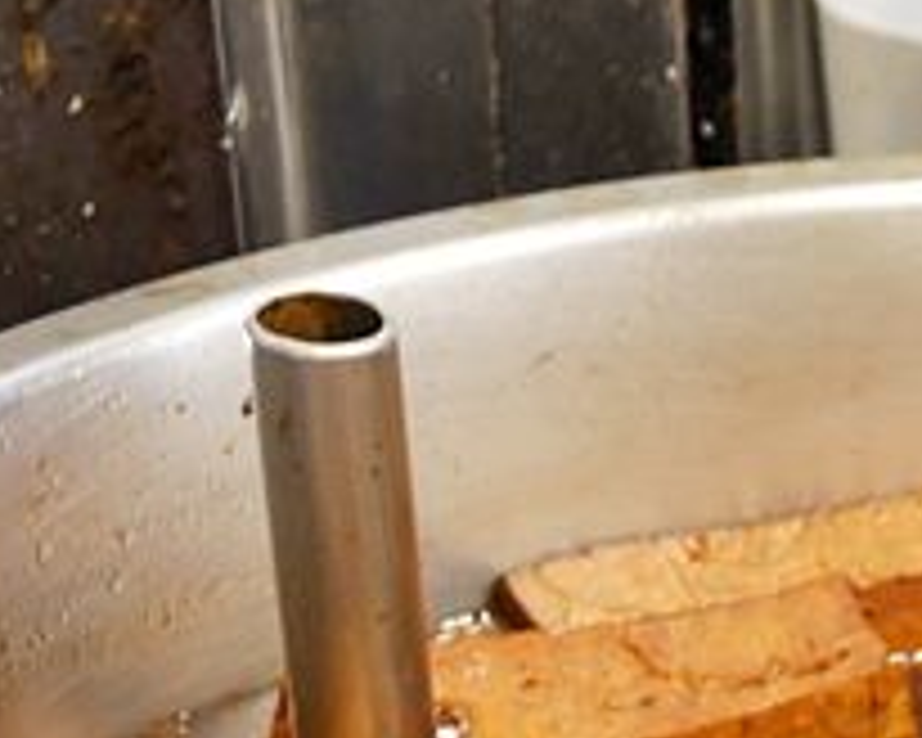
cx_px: 1264
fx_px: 4421
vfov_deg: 9.3
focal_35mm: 162
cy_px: 1136
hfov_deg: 11.5
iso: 500
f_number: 4.1
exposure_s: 1/60
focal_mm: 17
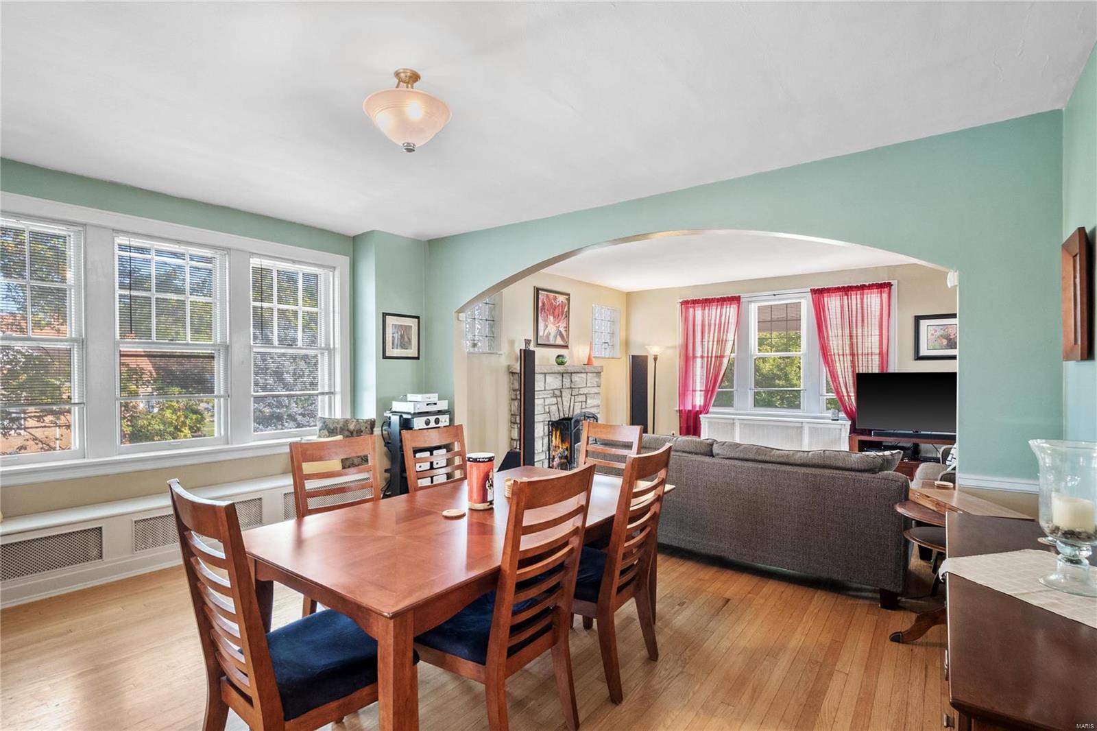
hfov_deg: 96.7
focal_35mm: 16
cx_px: 548
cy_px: 366
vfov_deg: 73.7
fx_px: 487
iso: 400
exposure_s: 1/2
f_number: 8
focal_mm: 8
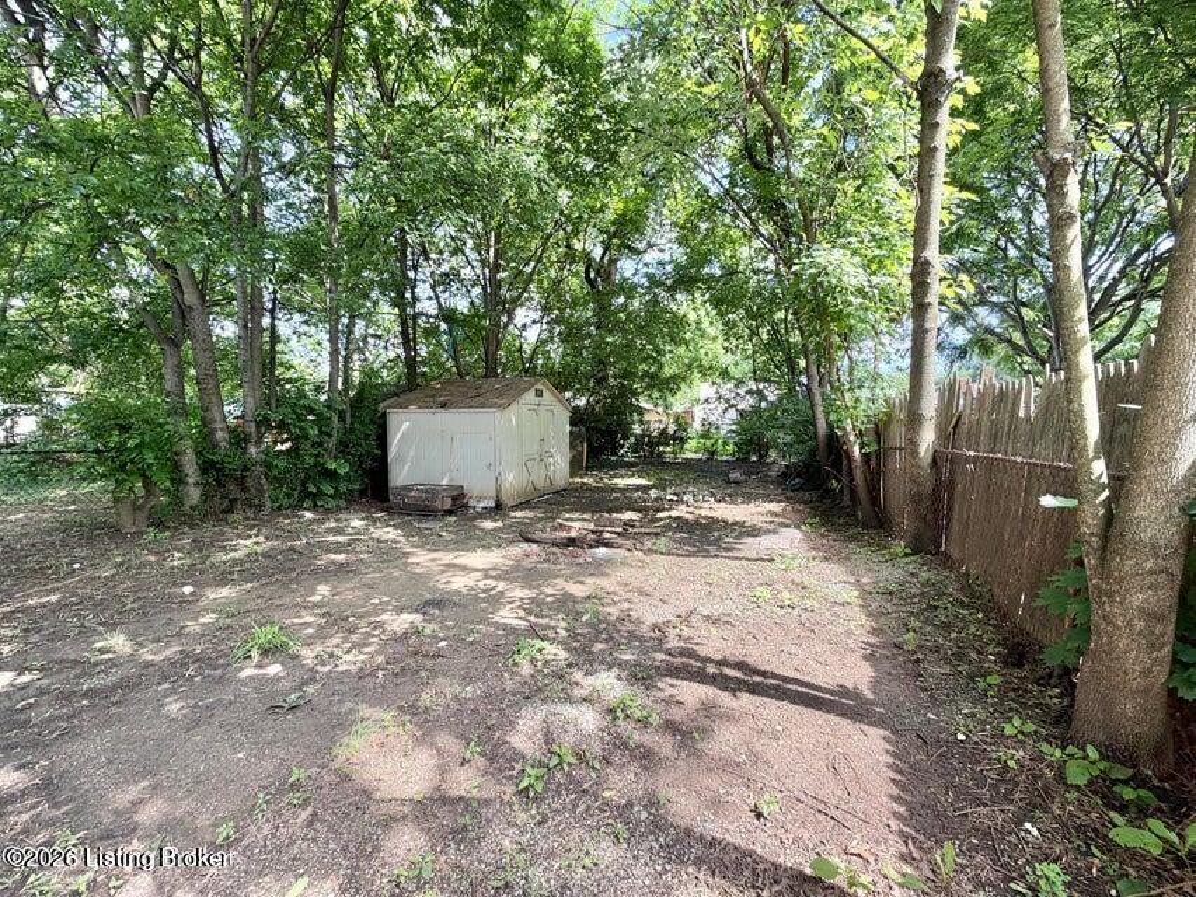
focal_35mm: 14
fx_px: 484
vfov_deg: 85.7
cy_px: 448
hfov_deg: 102.1
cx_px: 598
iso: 40
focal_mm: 2.22
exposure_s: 1/122
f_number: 2.2
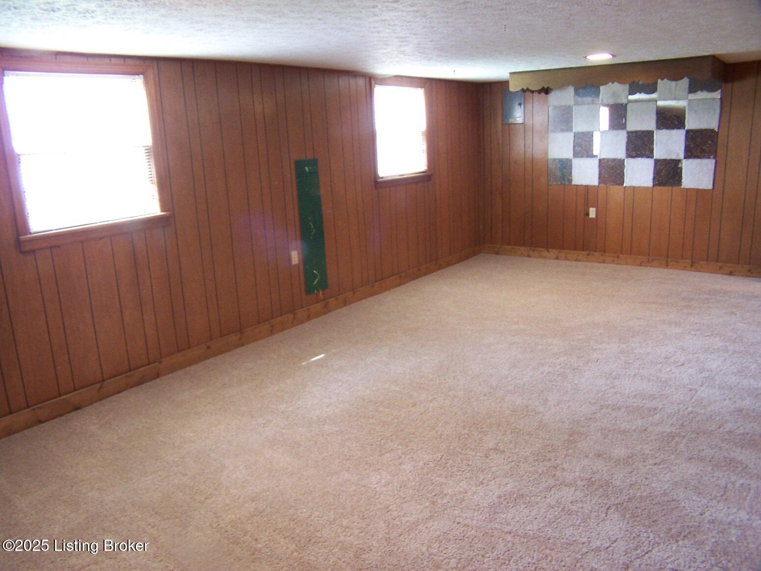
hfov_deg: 49.0
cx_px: 380
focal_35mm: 38
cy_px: 286
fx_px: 835
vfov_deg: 37.7
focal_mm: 6.3
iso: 140
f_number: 2.8
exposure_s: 1/4
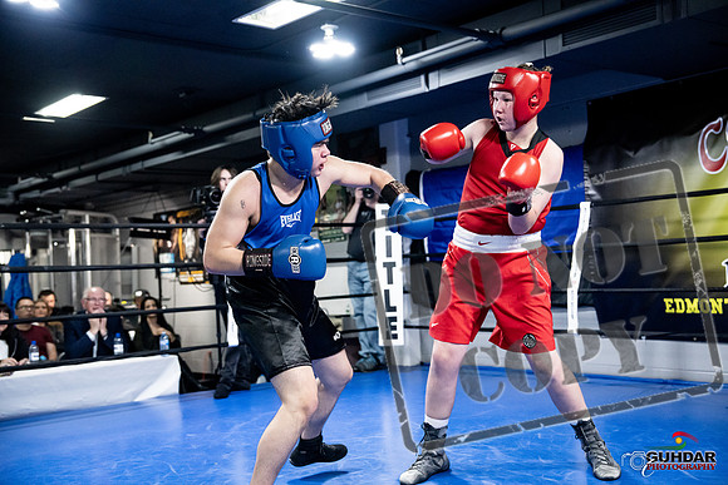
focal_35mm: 43
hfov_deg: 45.4
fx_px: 870
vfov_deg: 31.2
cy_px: 242
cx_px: 364
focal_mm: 43
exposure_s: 1/1000
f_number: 2.8
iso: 10000
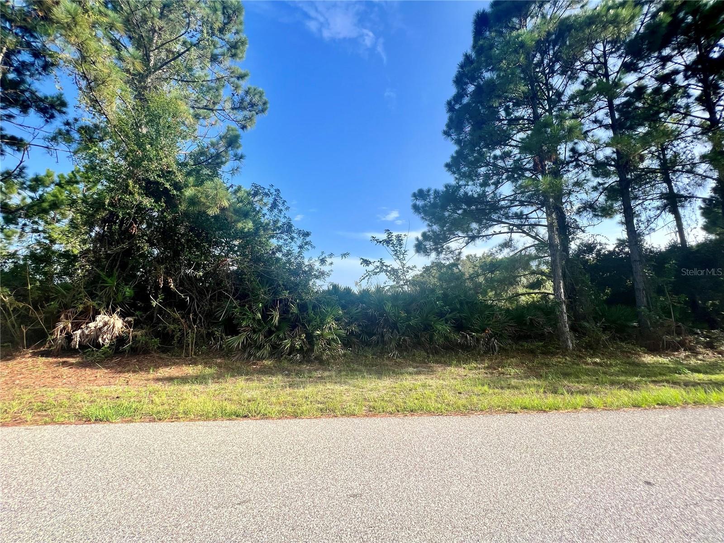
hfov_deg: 106.2
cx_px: 362
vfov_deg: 89.9
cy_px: 272
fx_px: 272
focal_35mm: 13
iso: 32
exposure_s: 1/874
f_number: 1.8
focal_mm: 1.57
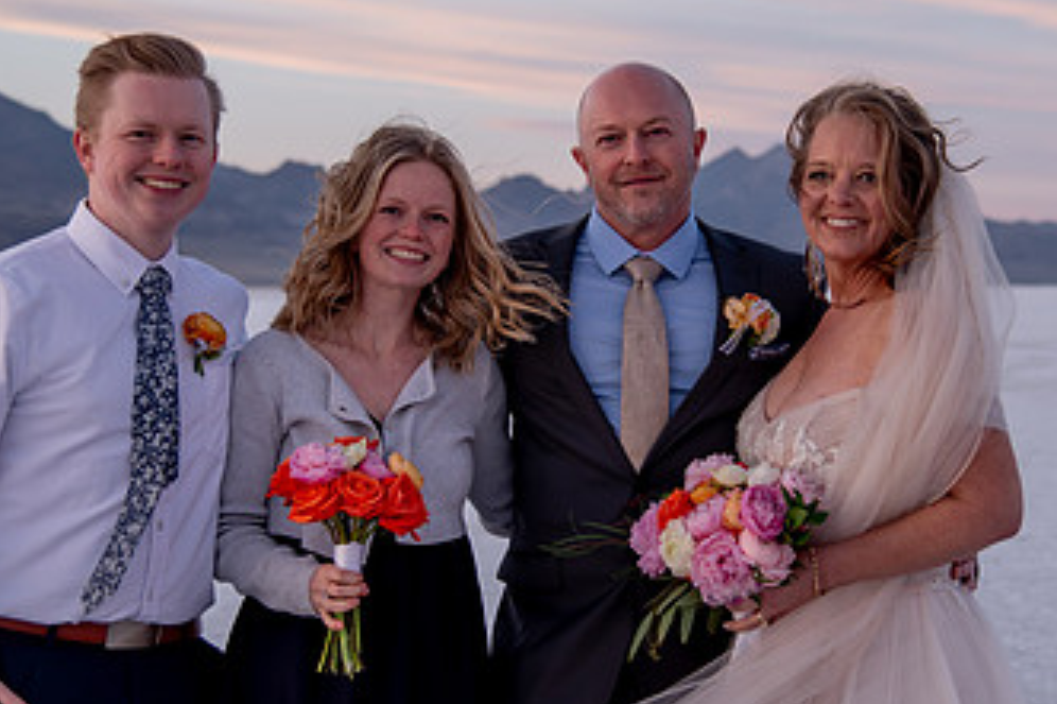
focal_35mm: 101
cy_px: 316
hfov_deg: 20.2
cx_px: 635
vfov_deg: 13.5
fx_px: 2964
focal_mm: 52
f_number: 4
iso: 200
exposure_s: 1/125
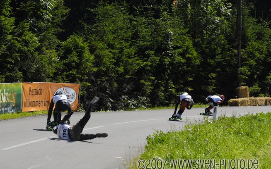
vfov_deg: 8.5
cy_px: 88
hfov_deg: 13.6
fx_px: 1138
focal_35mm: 154
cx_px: 135
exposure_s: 1/750
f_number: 7.1
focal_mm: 100
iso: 320
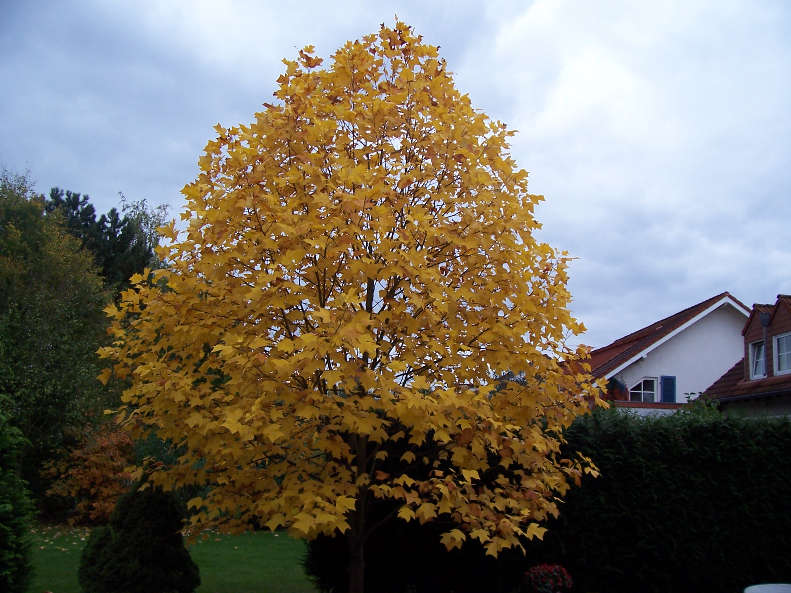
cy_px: 296
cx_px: 396
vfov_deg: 41.8
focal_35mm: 34
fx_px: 777
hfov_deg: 54.0
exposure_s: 1/125
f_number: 2.7
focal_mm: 5.6
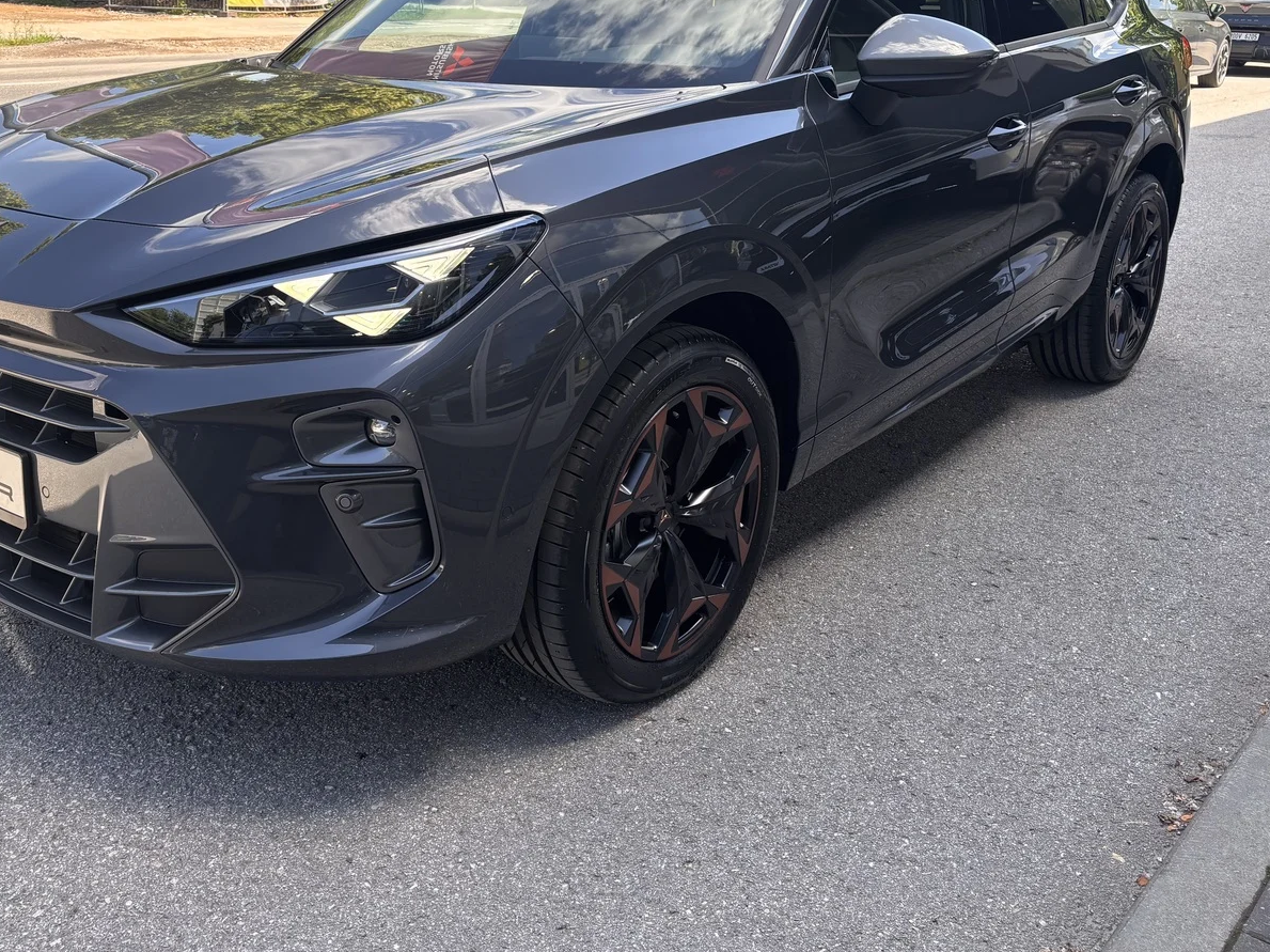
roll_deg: -1.7
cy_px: 390
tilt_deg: -18.6
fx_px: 1284
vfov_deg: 40.5
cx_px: 502
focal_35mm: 35
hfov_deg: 52.2
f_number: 1.6
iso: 50
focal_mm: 5.96
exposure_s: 1/544
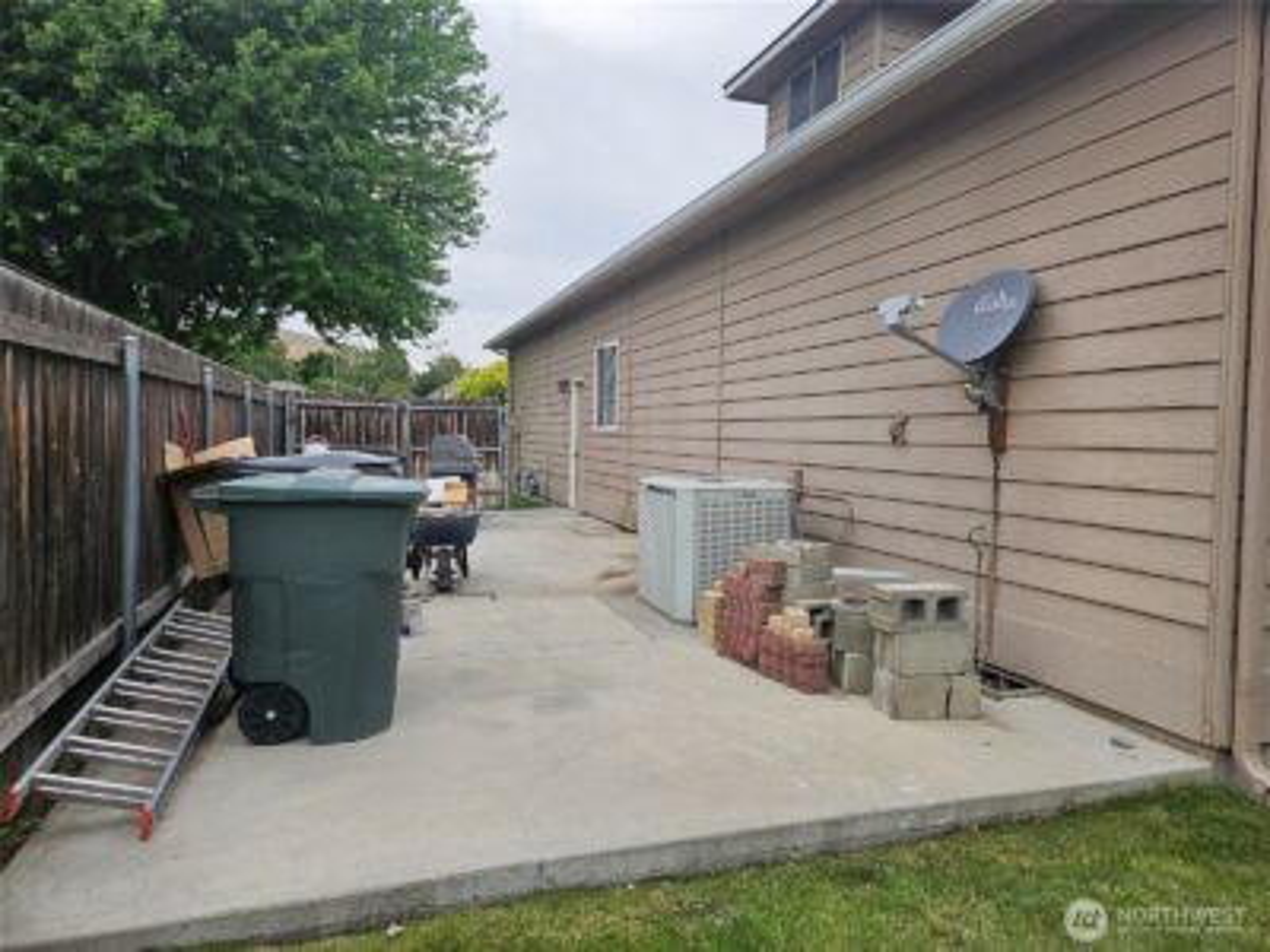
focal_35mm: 23
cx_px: 635
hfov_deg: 73.9
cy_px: 476
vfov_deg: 58.9
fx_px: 844
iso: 25
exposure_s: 1/565
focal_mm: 5.4
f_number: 1.8
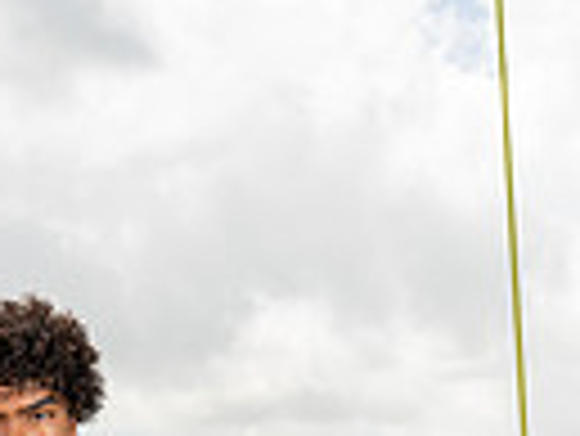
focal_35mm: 131
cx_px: 0
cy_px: 957
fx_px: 2197
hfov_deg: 14.8
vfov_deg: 10.2
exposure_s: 1/250
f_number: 8
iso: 100
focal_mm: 39
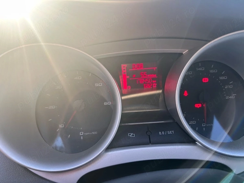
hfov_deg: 67.3
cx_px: 122
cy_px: 92
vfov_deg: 53.1
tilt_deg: -19.5
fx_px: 183
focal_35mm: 26
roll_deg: +1.0
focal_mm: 5.7
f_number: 1.5
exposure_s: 1/121
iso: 64
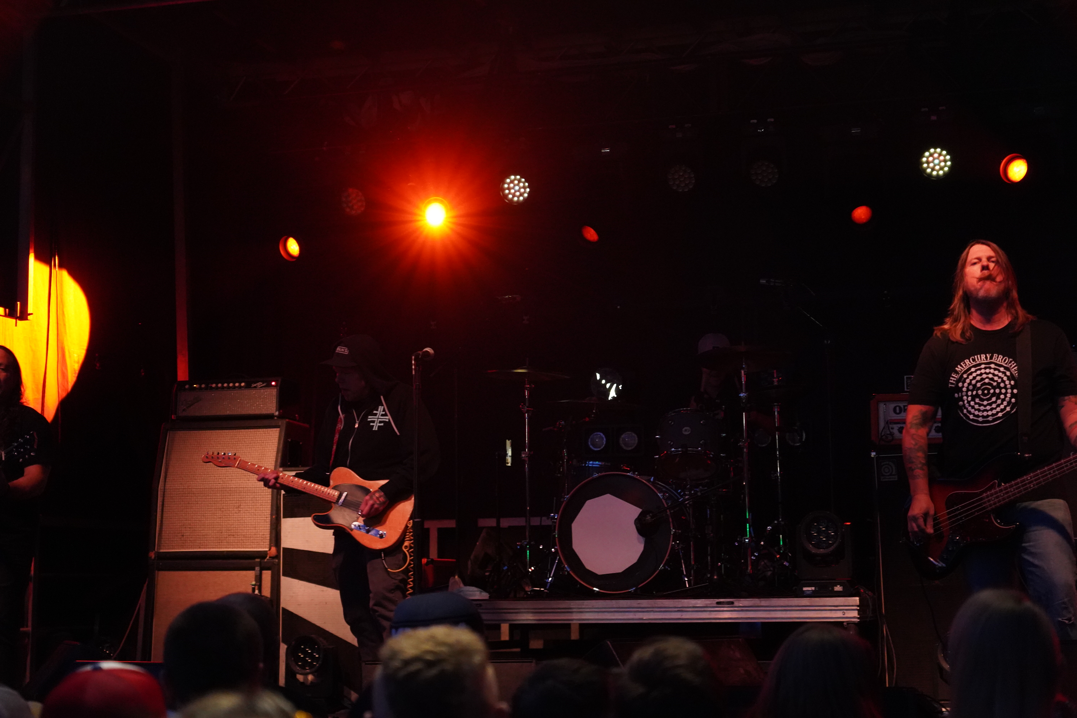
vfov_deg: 21.6
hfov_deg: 31.9
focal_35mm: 63
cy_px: 359
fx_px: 1885
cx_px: 538
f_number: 4
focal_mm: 63
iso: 8000
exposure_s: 1/160
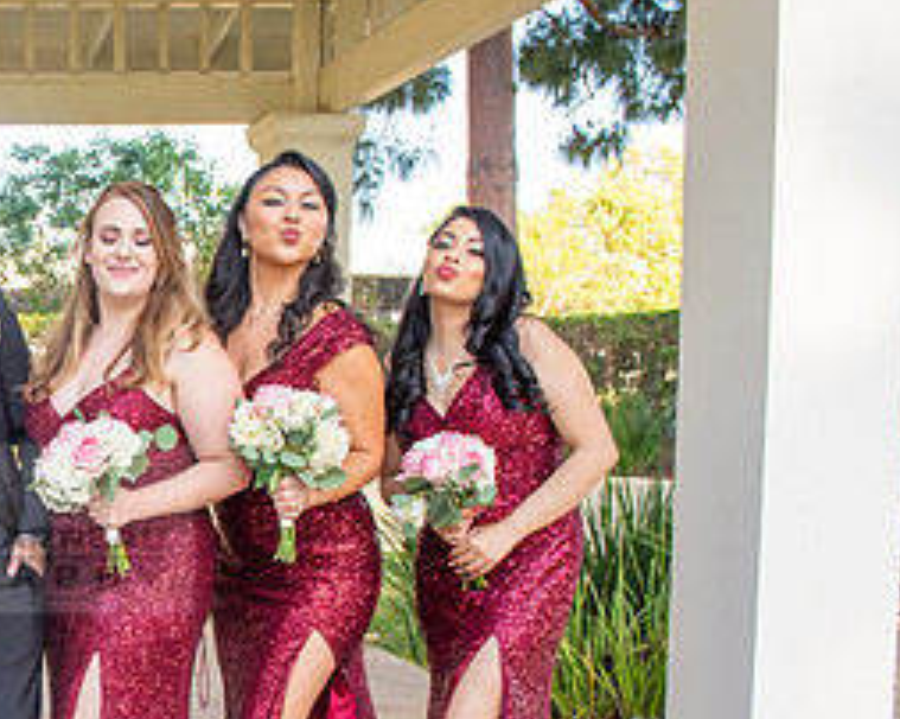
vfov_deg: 26.8
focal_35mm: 56
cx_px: -107
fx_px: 1490
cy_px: 529
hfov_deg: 29.9
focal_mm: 26
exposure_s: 1/160
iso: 200
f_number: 5.6
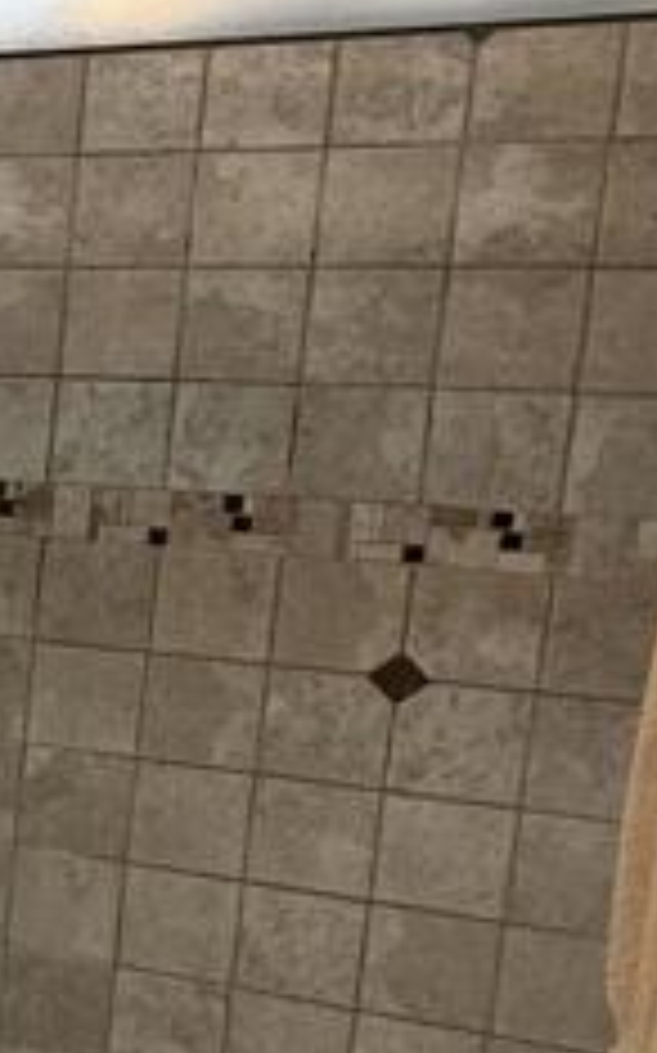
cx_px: -693
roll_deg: -2.2
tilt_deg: -9.2
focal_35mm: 65
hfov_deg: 15.5
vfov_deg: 31.4
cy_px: 670
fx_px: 1864
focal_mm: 2.22
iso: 250
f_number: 2.2
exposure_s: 1/60
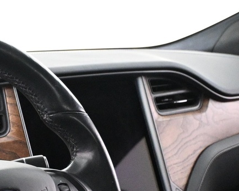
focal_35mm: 108
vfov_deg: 14.0
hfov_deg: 16.9
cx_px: -60
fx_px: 762
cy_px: 220
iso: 4000
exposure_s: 1/30
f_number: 3.8
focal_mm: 20.5
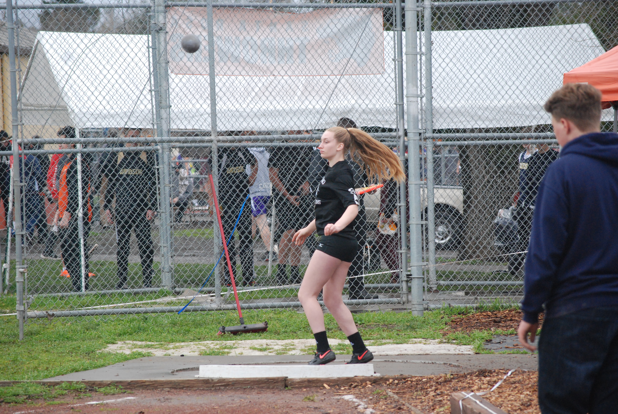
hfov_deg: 11.0
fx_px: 3223
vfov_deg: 7.3
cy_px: 207
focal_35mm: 188
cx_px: 309
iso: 1000
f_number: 7.1
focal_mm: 125
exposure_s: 1/800
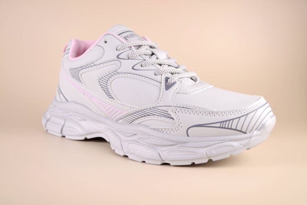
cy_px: 102
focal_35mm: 39
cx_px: 154
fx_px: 332
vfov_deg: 34.2
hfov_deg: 49.6
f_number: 4.5
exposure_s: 1/80
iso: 100
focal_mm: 26
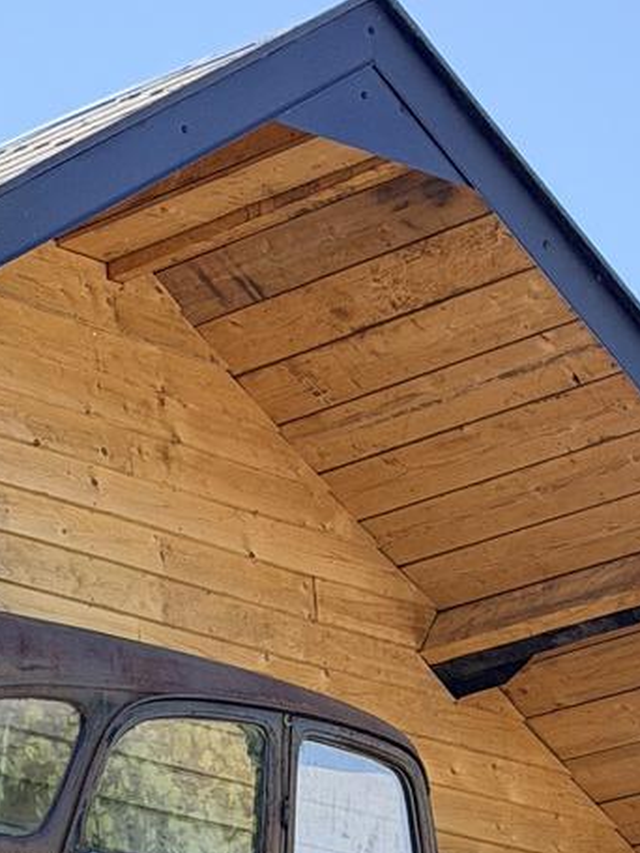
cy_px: 1495
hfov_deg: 7.3
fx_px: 4980
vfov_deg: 9.4
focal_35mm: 202
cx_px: -131
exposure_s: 1/1100
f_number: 1.78
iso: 100
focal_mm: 6.76
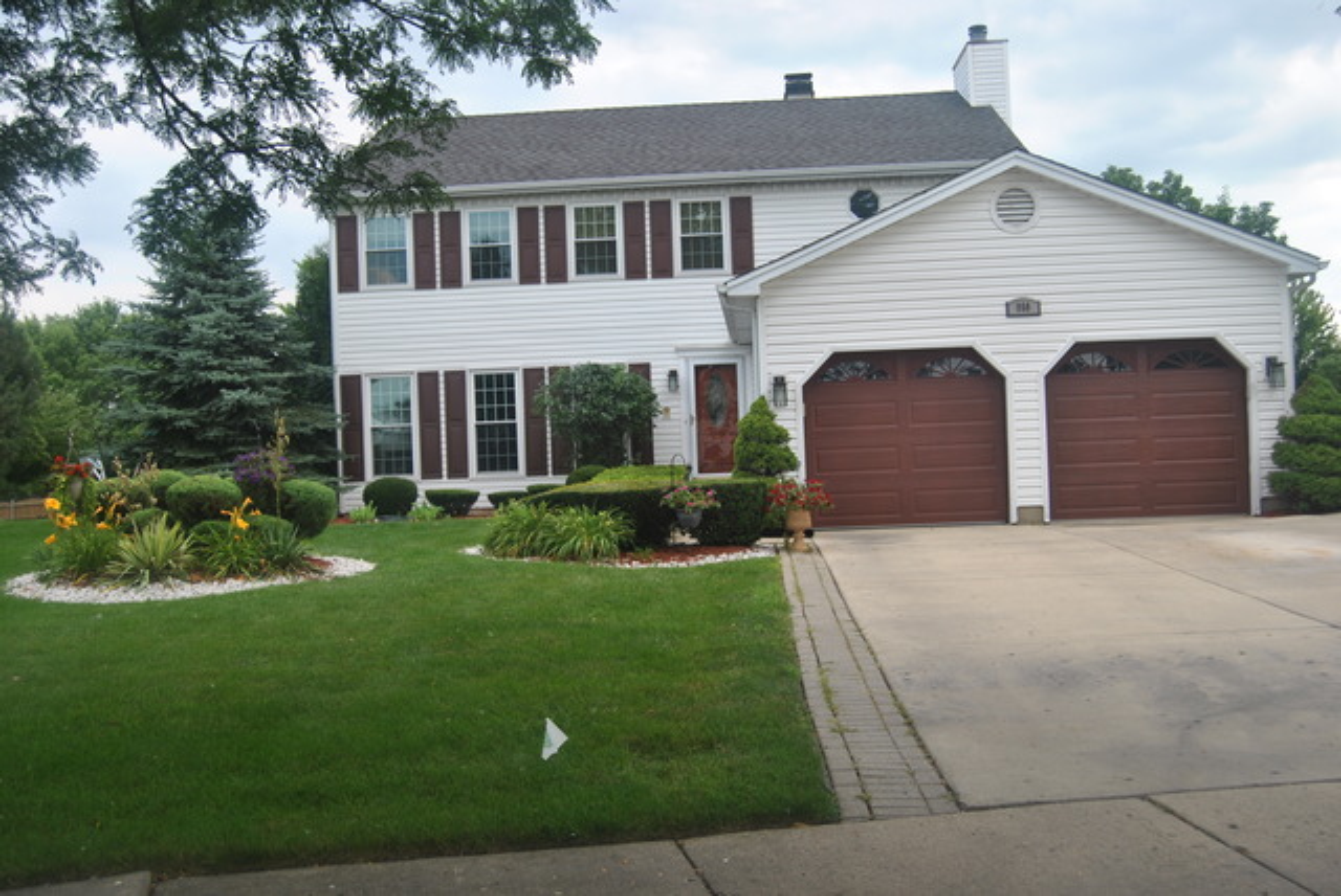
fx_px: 1286
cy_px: 448
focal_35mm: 34
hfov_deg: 55.1
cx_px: 670
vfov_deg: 38.4
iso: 100
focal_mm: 23
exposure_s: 1/125
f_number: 5.6
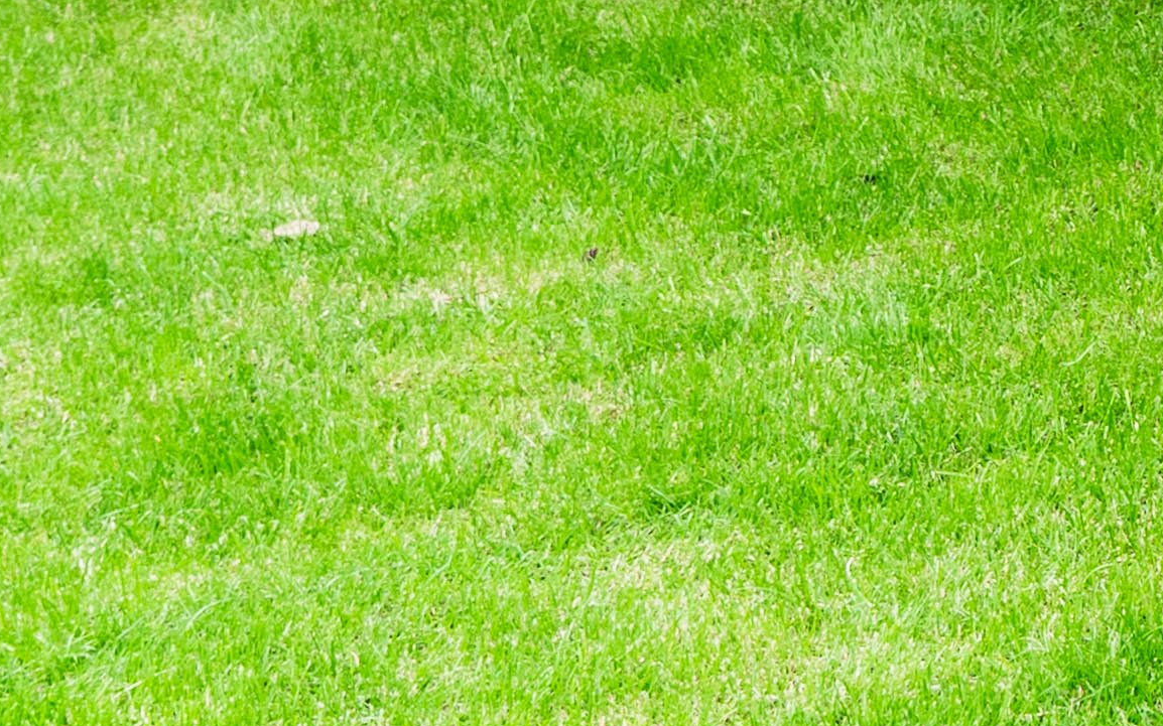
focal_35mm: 141
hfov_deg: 12.1
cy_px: -710
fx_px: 4469
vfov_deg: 8.8
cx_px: 2742
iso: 100
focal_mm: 26.6
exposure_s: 1/100
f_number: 5.6
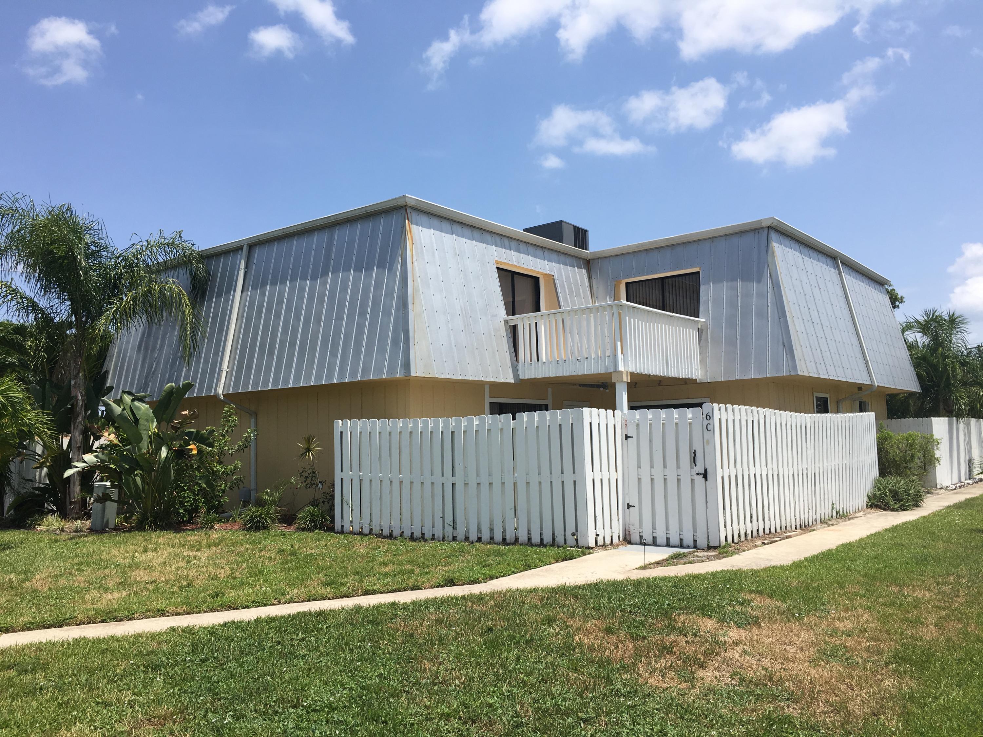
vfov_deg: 48.2
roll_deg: +1.5
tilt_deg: +5.7
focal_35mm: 29
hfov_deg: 61.7
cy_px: 368
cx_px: 492
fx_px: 824
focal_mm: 4.15
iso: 25
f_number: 2.2
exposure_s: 1/1923
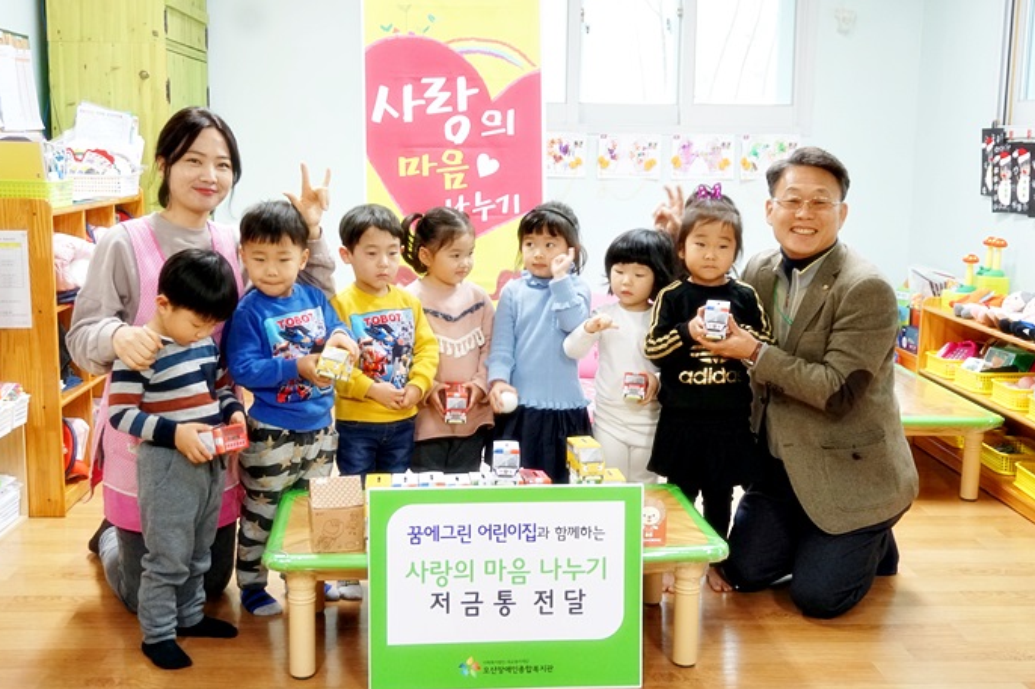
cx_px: 508
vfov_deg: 31.9
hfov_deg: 46.4
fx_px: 1207
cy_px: 328
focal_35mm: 42
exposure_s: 1/60
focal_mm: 24
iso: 1250
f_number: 4.5
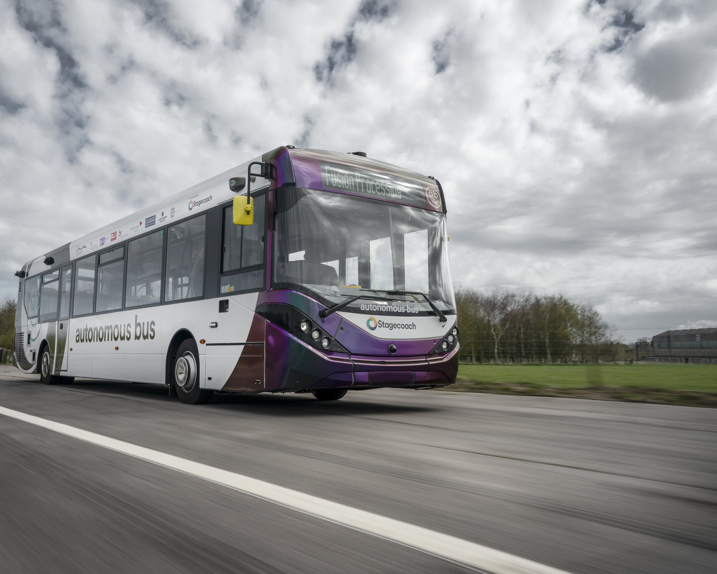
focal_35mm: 32
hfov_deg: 55.3
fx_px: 679
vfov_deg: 45.8
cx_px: 287
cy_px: 289
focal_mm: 28
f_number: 18
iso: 100
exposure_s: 1/25
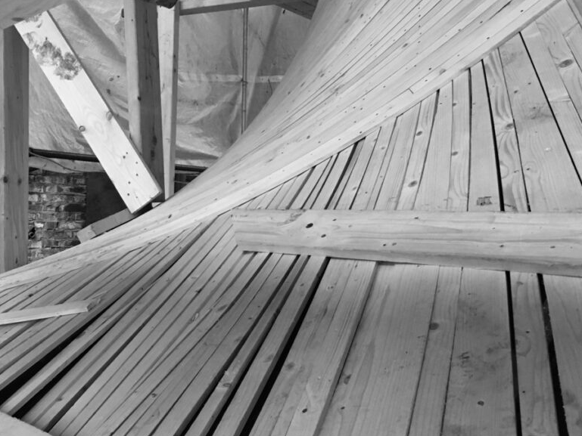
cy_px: 182
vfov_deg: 33.5
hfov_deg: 43.8
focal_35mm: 43
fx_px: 723
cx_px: 260
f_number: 2.2
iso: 200
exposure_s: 1/33
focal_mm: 4.15
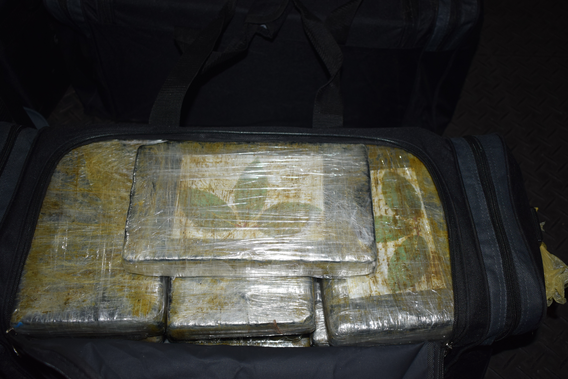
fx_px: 600
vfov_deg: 35.1
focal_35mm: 38
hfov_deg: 50.7
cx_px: 296
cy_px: 191
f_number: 4
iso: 560
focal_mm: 24
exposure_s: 1/60
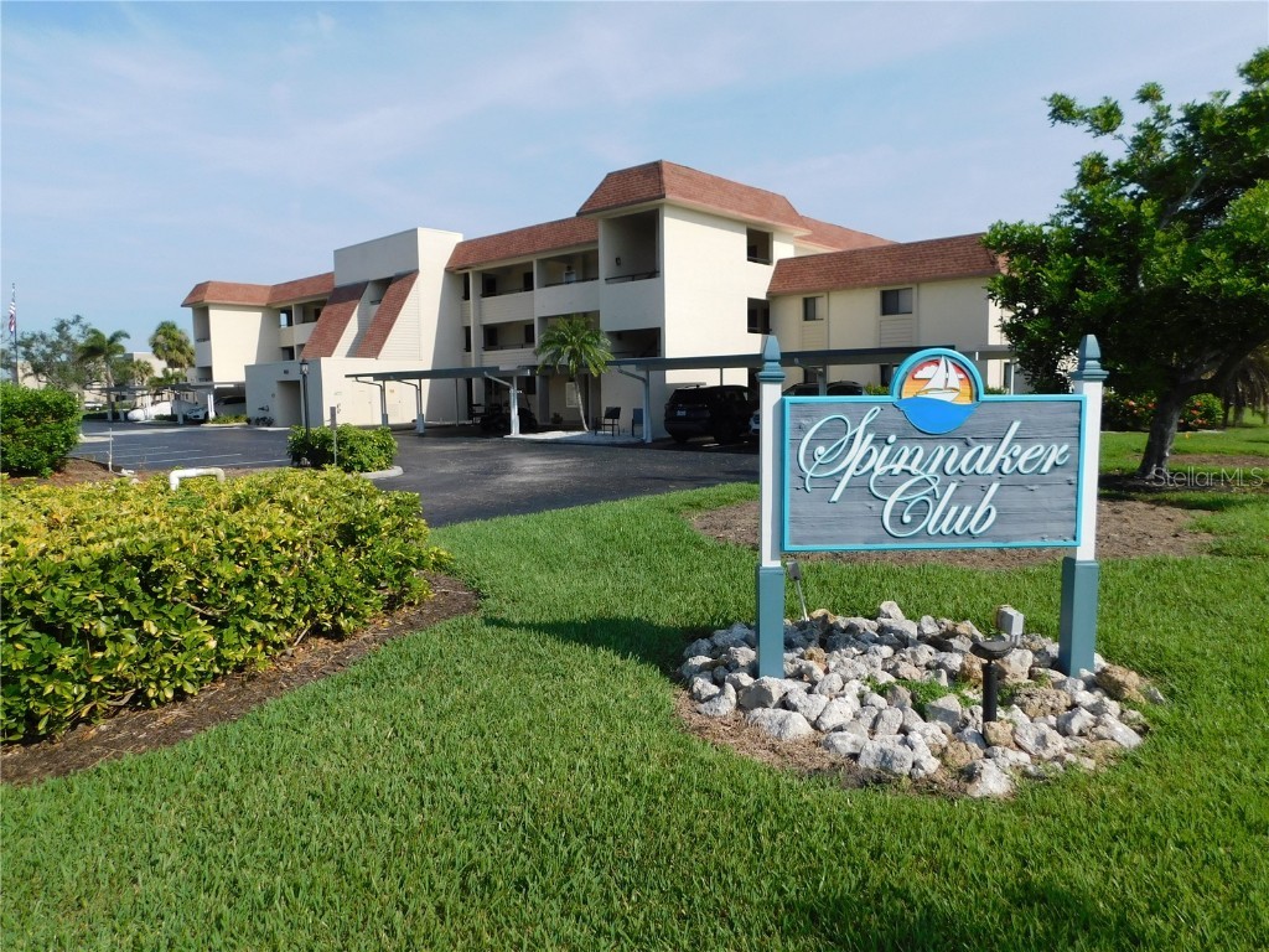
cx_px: 634
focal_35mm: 23
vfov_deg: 58.9
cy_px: 476
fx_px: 843
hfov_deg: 73.9
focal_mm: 4
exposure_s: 1/500
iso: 125
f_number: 6
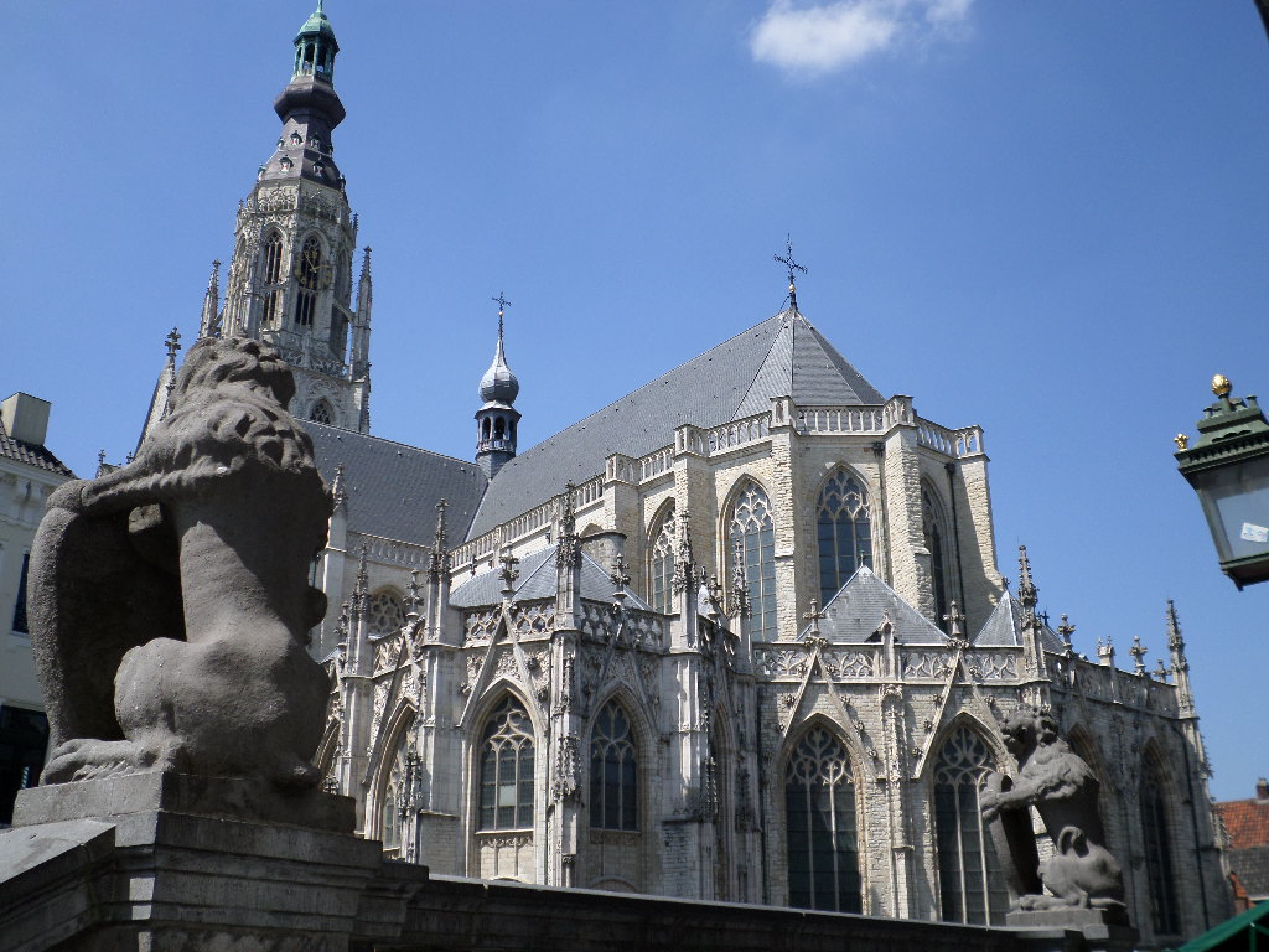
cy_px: 476
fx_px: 1320
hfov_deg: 51.4
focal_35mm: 36
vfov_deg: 39.7
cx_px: 634
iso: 80
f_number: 3
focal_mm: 6.5
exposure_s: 1/1000
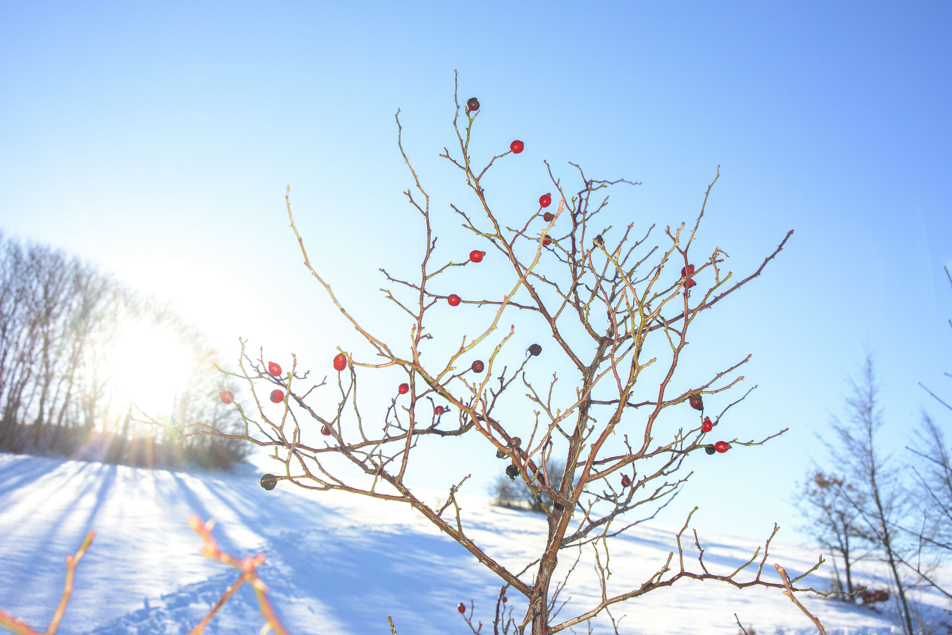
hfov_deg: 50.7
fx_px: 1005
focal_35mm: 38
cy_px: 318
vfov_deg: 35.1
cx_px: 476
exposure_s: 1/320
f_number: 13
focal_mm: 38
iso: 400
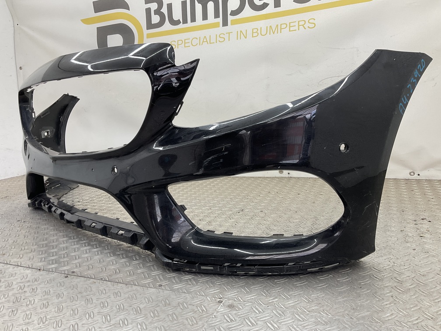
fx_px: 369
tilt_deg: -12.0
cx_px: 220
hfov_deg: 61.7
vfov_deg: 48.2
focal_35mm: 29
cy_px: 166
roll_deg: +3.2
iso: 32
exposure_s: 1/120
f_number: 1.8
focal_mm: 3
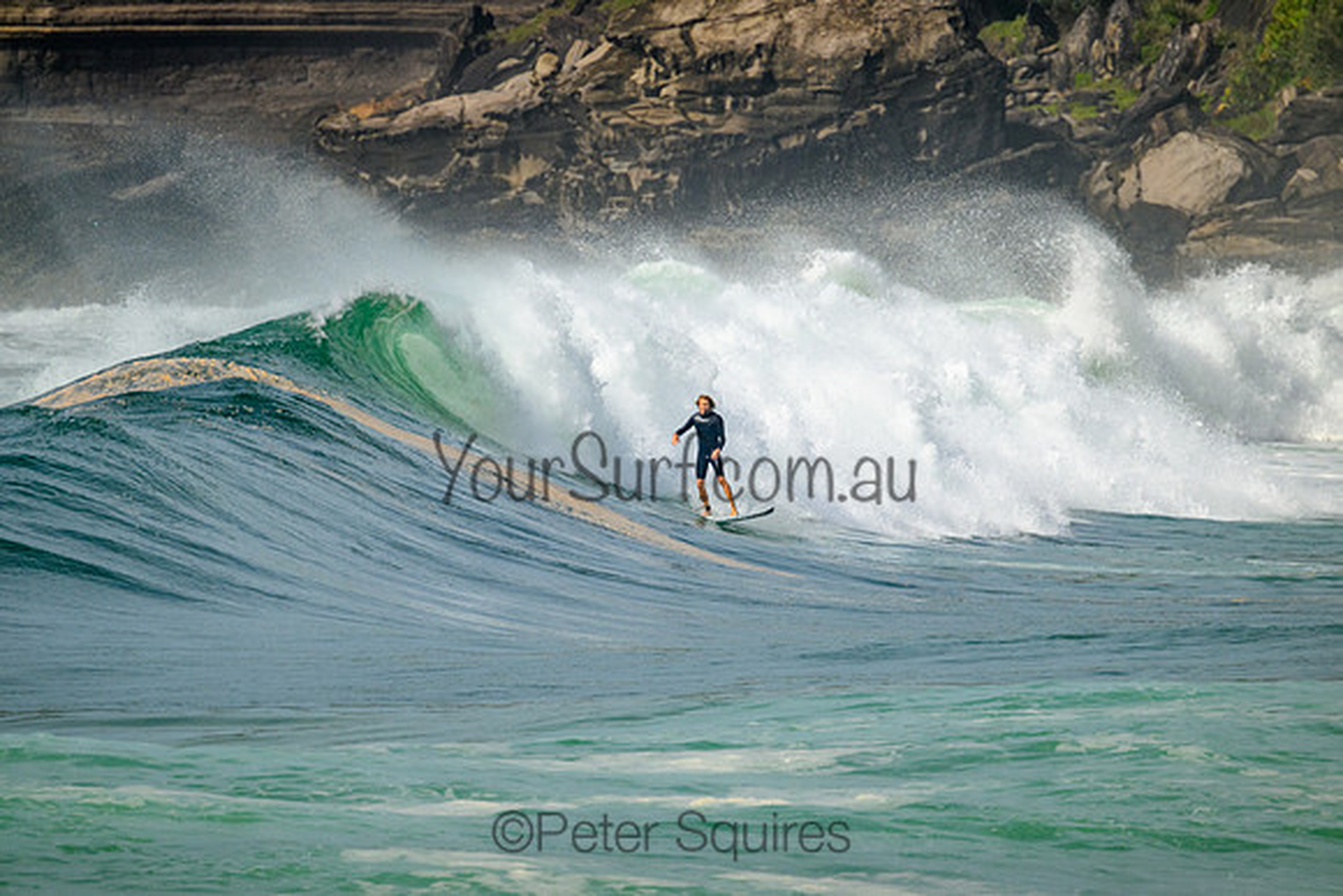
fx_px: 29850
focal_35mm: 800
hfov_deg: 2.6
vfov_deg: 1.7
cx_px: 672
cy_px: 448
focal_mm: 800
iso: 720
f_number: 11
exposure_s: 1/2500
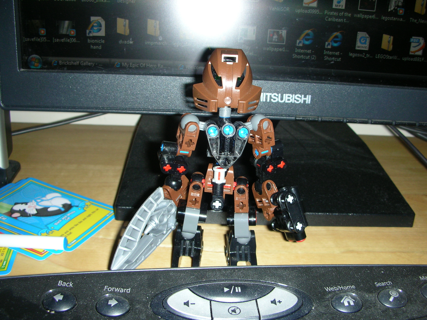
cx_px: 214
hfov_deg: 52.6
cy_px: 160
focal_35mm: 35
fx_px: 432
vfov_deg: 40.7
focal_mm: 5.8
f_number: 3
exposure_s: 1/60.1
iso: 50
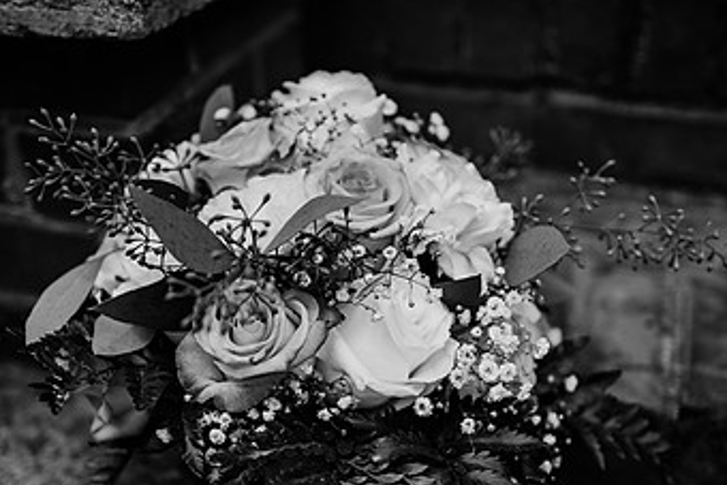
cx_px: 323
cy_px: 381
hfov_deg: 47.3
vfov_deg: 31.9
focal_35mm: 41
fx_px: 828
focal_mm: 24
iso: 320
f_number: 1.8
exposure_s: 1/1250
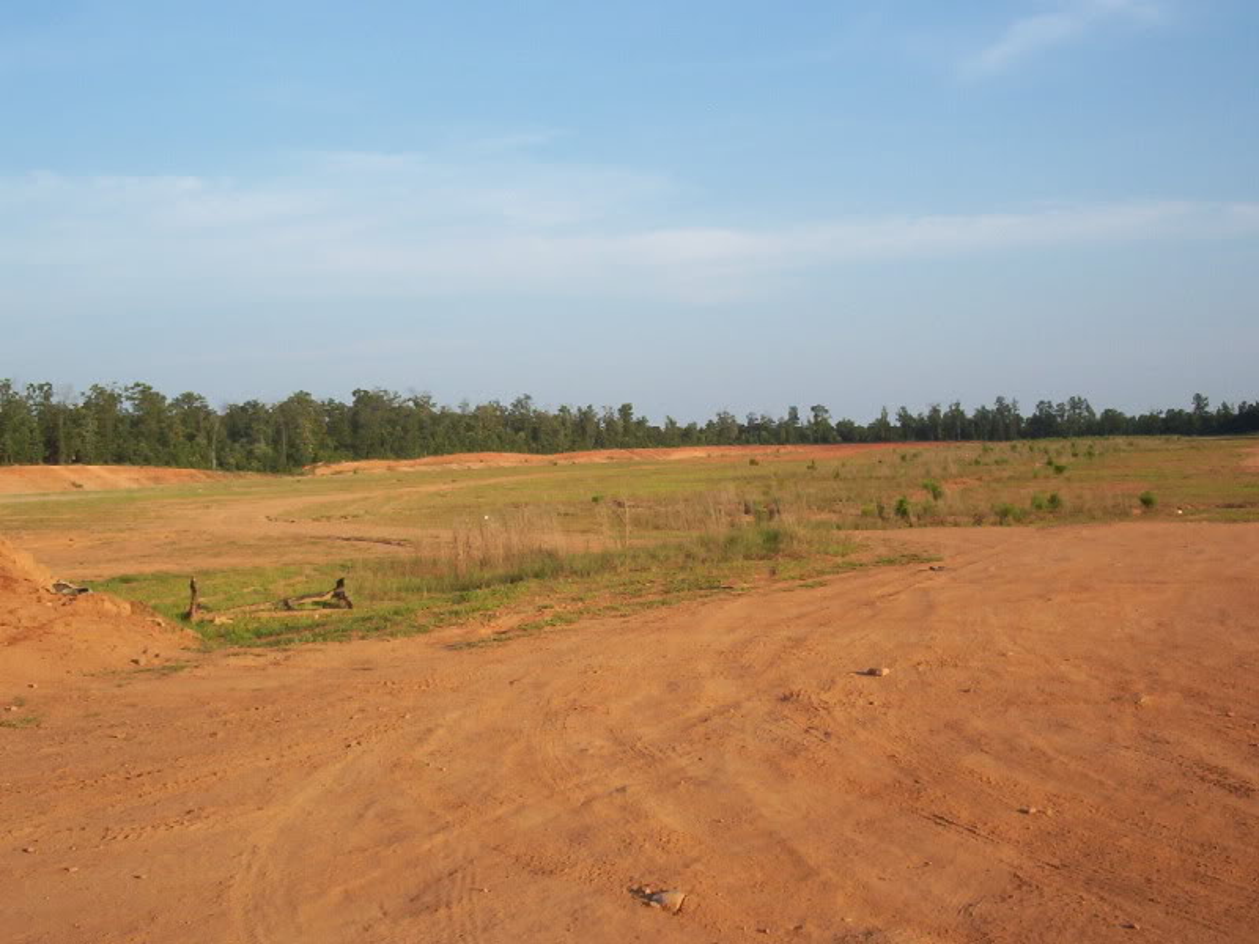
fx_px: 1418
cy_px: 472
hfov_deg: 47.9
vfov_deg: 36.8
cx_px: 630
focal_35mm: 39
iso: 100
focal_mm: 6
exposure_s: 1/472
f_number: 4.5
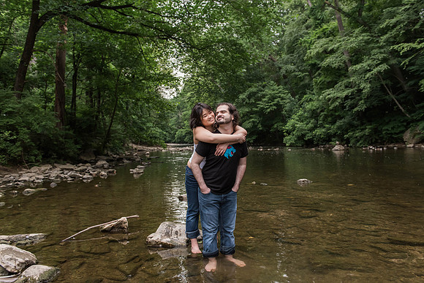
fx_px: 341
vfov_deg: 45.1
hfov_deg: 63.8
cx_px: 212
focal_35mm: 29
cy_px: 138
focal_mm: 28
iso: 1250
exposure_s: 1/160
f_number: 4
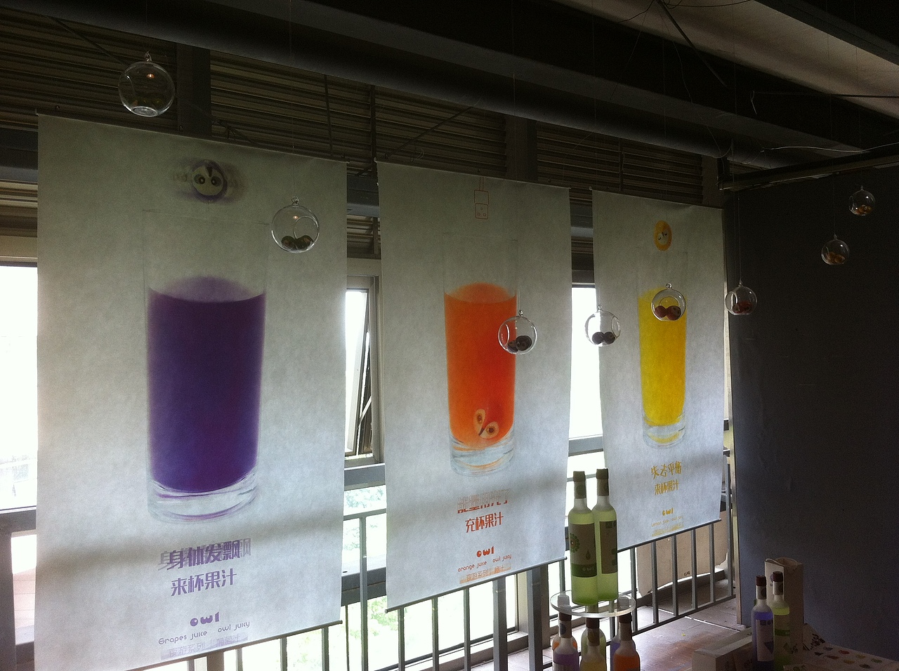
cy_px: 336
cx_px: 450
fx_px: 908
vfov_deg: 40.6
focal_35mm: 35
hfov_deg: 52.7
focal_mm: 3.85
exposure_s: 1/60
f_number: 2.8
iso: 100
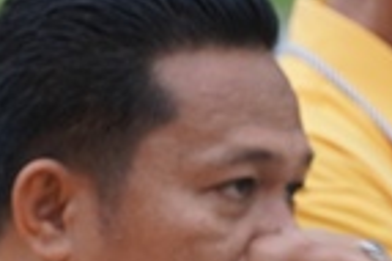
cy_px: 334
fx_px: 9191
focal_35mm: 845
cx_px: -507
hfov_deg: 2.4
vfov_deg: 1.6
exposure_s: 1/160
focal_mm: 151
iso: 400
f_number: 4
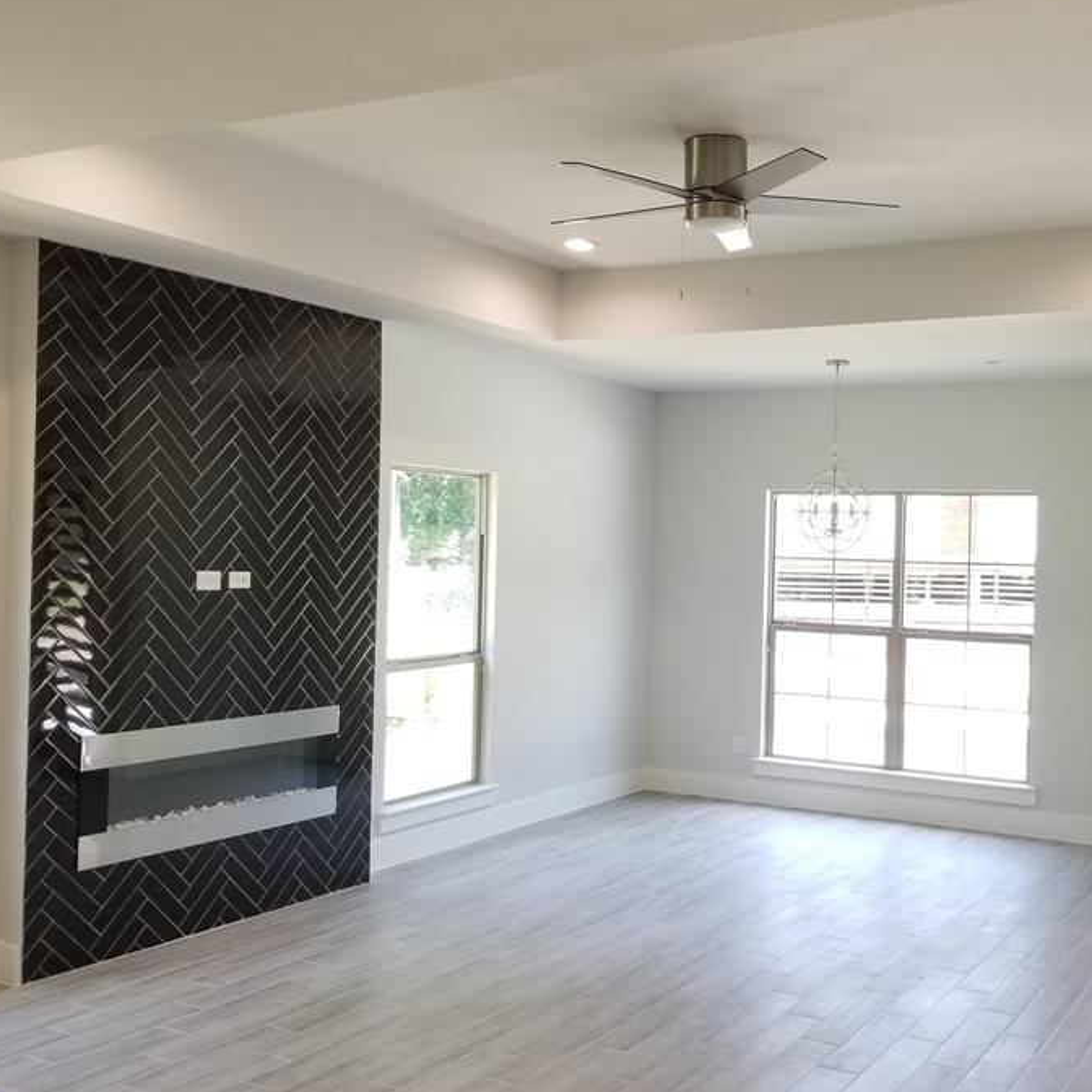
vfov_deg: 47.2
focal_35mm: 35
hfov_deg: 46.4
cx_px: 733
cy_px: 561
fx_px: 1249
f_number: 1.7
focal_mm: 4.3
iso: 100
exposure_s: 1/120
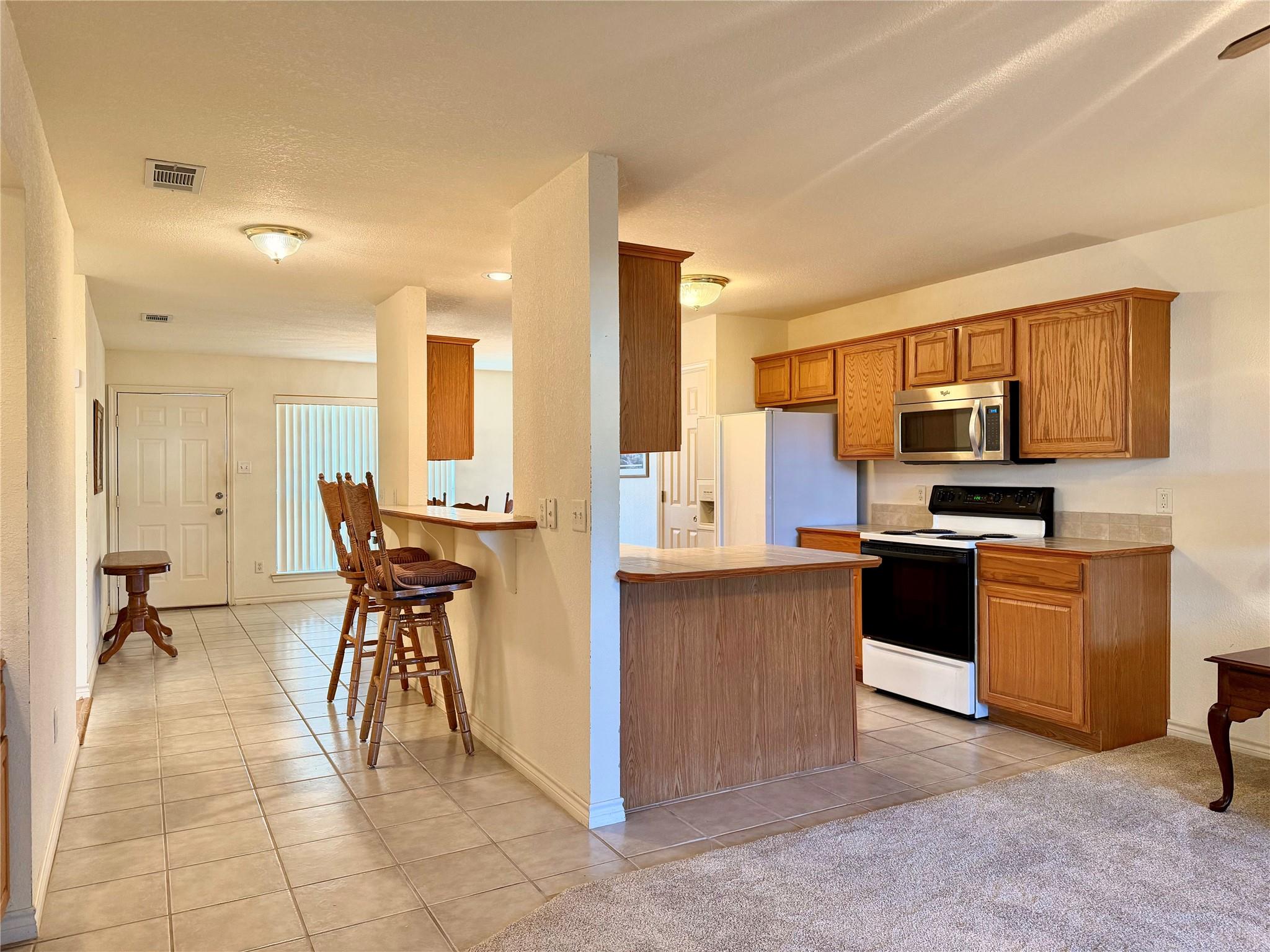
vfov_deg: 56.8
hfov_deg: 71.6
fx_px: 881
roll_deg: +0.0
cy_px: 476
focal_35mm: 24
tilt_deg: -0.2
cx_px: 635
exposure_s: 1/120
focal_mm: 6.76
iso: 250
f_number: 1.78
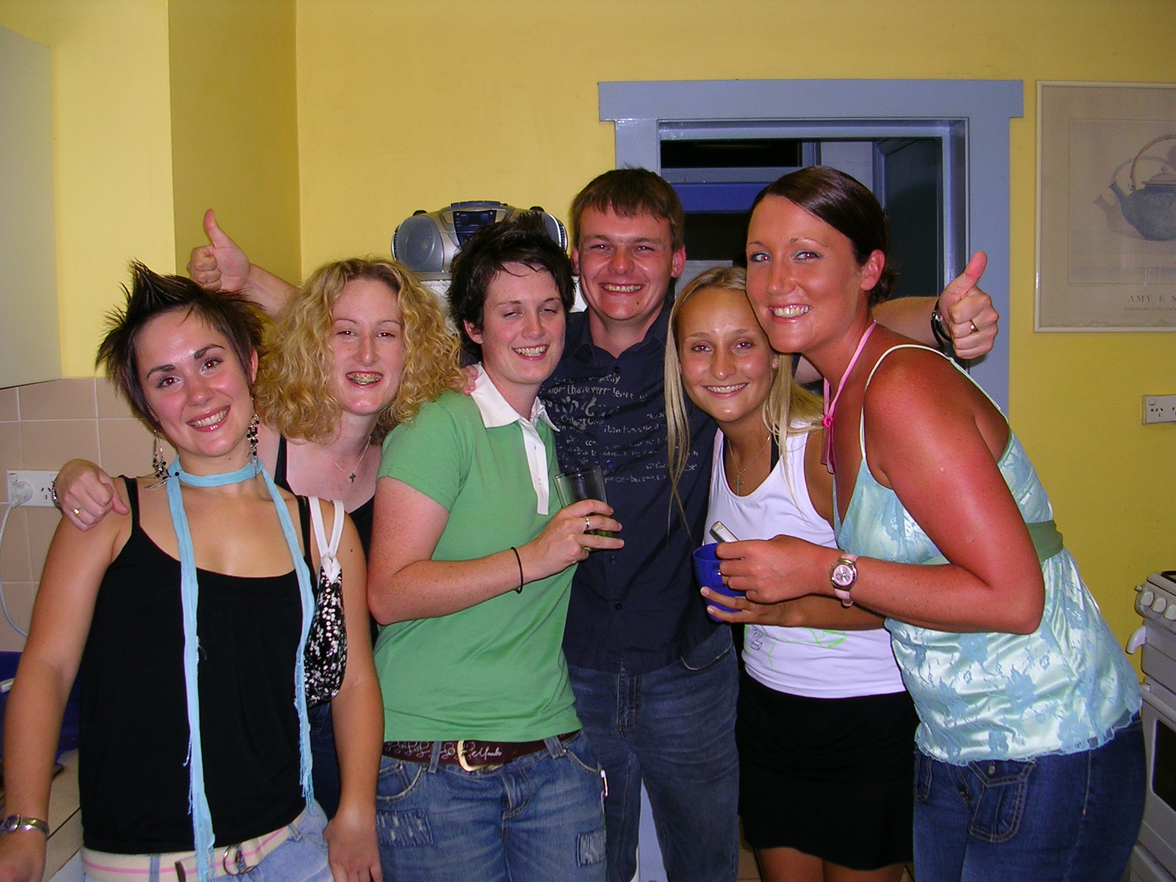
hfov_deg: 49.0
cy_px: 441
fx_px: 1291
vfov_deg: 37.7
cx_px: 588
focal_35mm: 38
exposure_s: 1/60.1
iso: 53
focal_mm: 5.8
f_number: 2.8
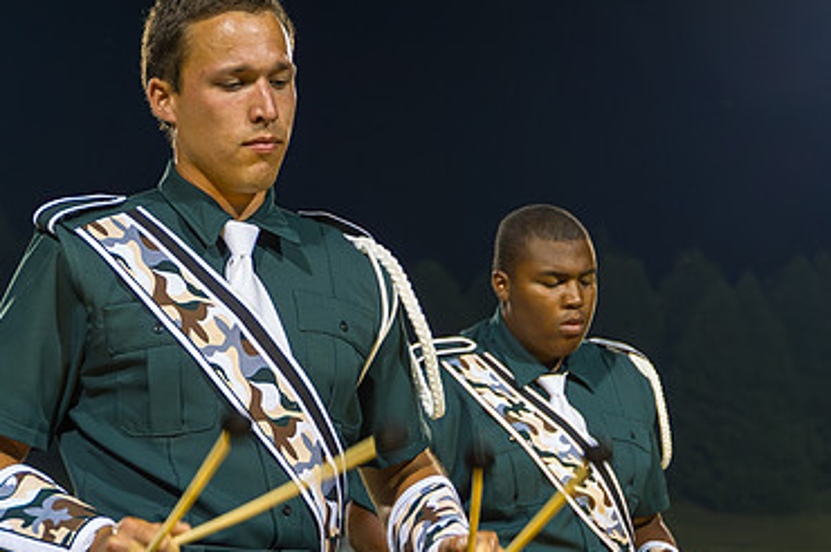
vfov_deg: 12.0
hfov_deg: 17.9
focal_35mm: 114
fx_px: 2629
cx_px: 247
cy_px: 234
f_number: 5.3
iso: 3600
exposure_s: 1/160
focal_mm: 66
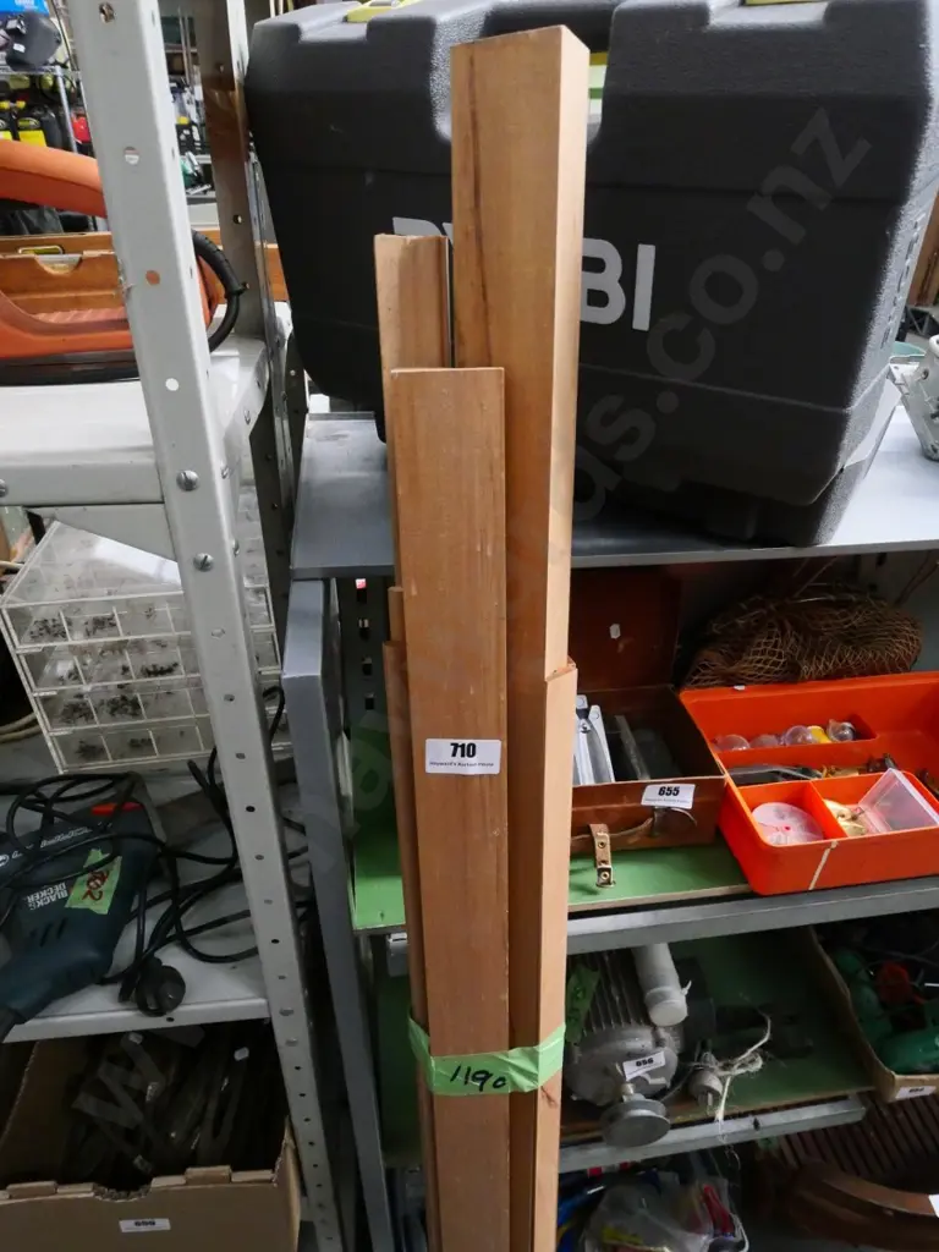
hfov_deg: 66.0
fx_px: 723
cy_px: 626
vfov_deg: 81.7
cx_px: 470
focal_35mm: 20
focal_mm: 10
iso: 6400
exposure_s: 1/250
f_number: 5.6
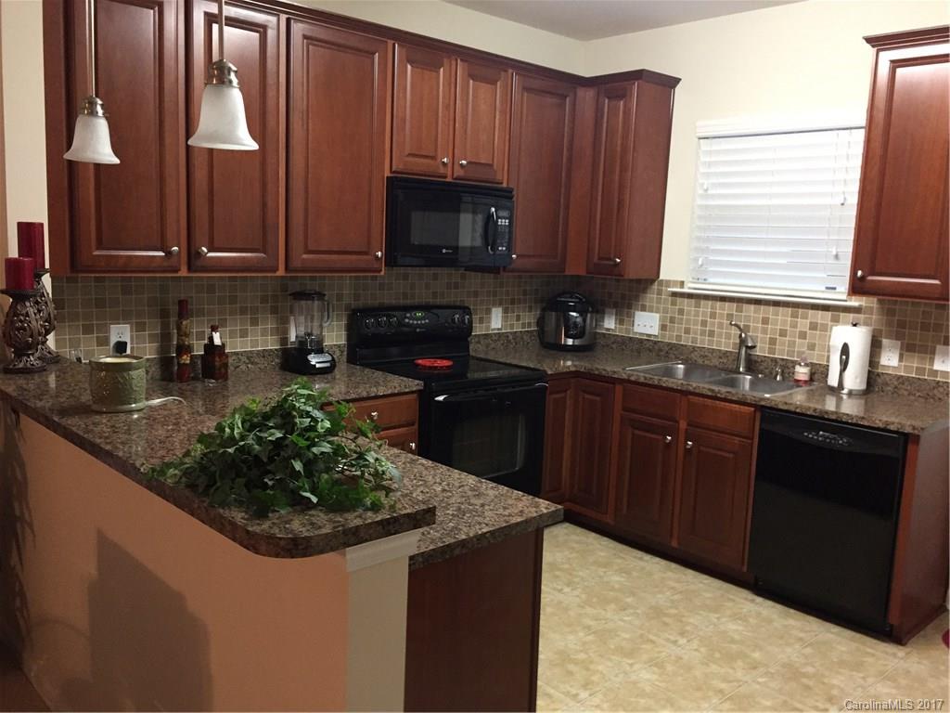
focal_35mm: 29
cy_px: 356
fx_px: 796
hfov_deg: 61.7
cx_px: 475
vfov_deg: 48.2
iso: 250
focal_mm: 4.15
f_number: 2.2
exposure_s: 1/20
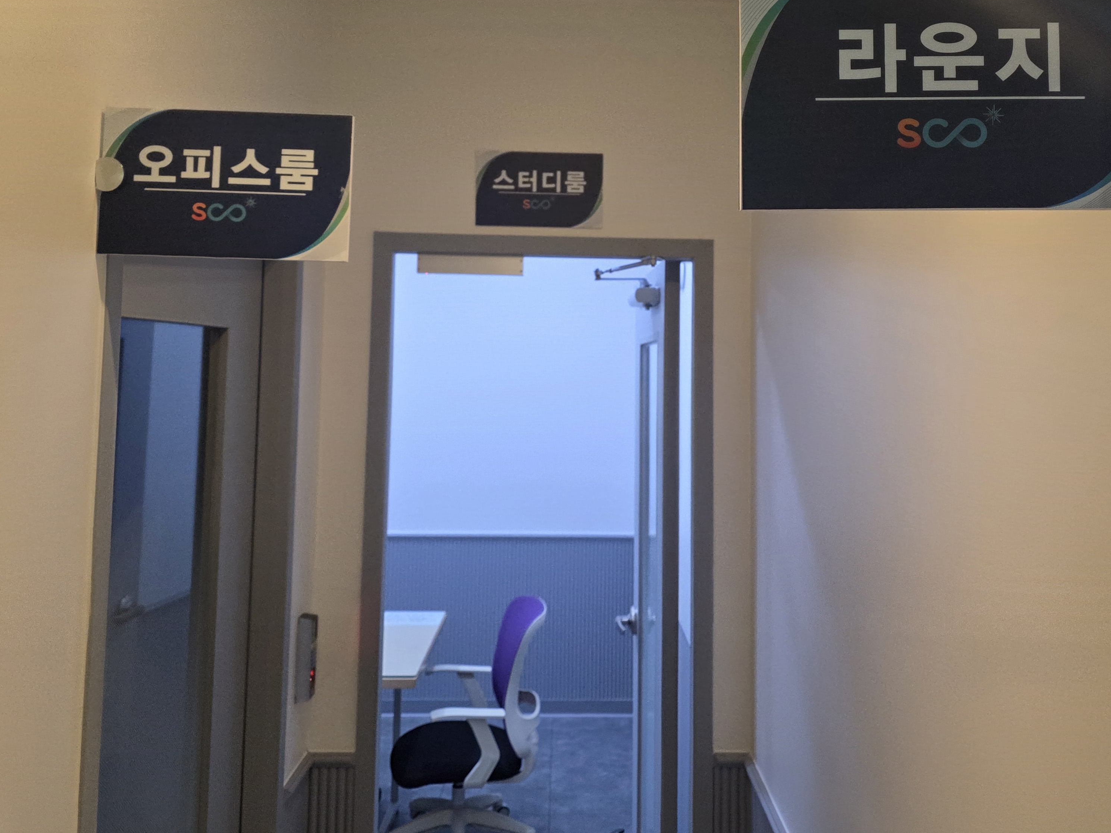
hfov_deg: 58.3
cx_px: 604
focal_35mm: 31
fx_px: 995
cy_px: 305
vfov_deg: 45.0
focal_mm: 6.3
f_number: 1.7
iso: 320
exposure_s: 1/120
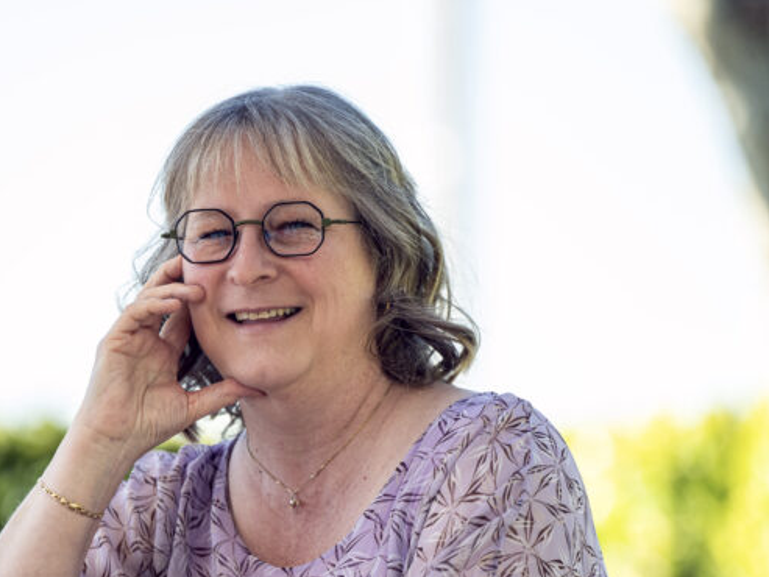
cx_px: 287
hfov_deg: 5.6
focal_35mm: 351
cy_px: 402
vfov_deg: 4.2
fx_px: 7799
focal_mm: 200
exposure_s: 1/1000
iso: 320
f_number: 2.8
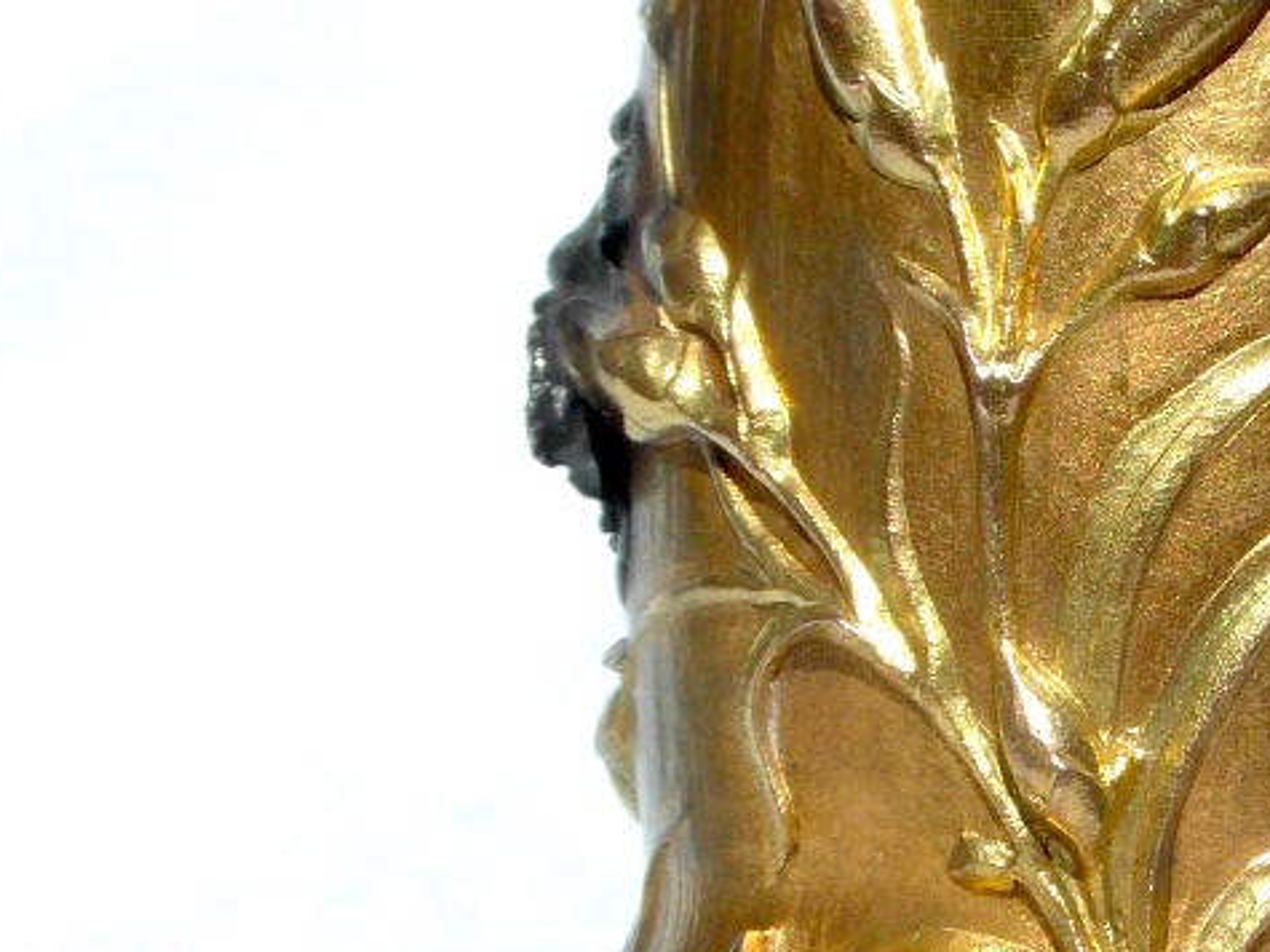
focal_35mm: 134
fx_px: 4915
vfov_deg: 11.1
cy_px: 492
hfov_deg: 14.5
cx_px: 1184
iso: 80
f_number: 6
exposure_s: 1/750
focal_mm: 8.7
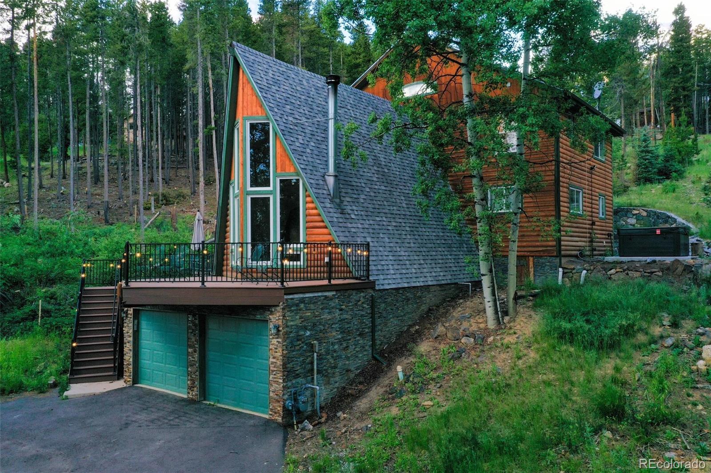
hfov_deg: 65.5
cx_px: 356
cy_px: 236
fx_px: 553
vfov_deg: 46.4
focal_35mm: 28
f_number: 9
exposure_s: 1/30
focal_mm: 10.3
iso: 100
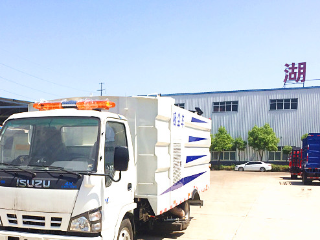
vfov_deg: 30.2
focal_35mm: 47
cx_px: 98
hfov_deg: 39.8
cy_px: 189
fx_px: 434
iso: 32
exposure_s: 1/2825
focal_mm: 4.15
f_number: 2.2
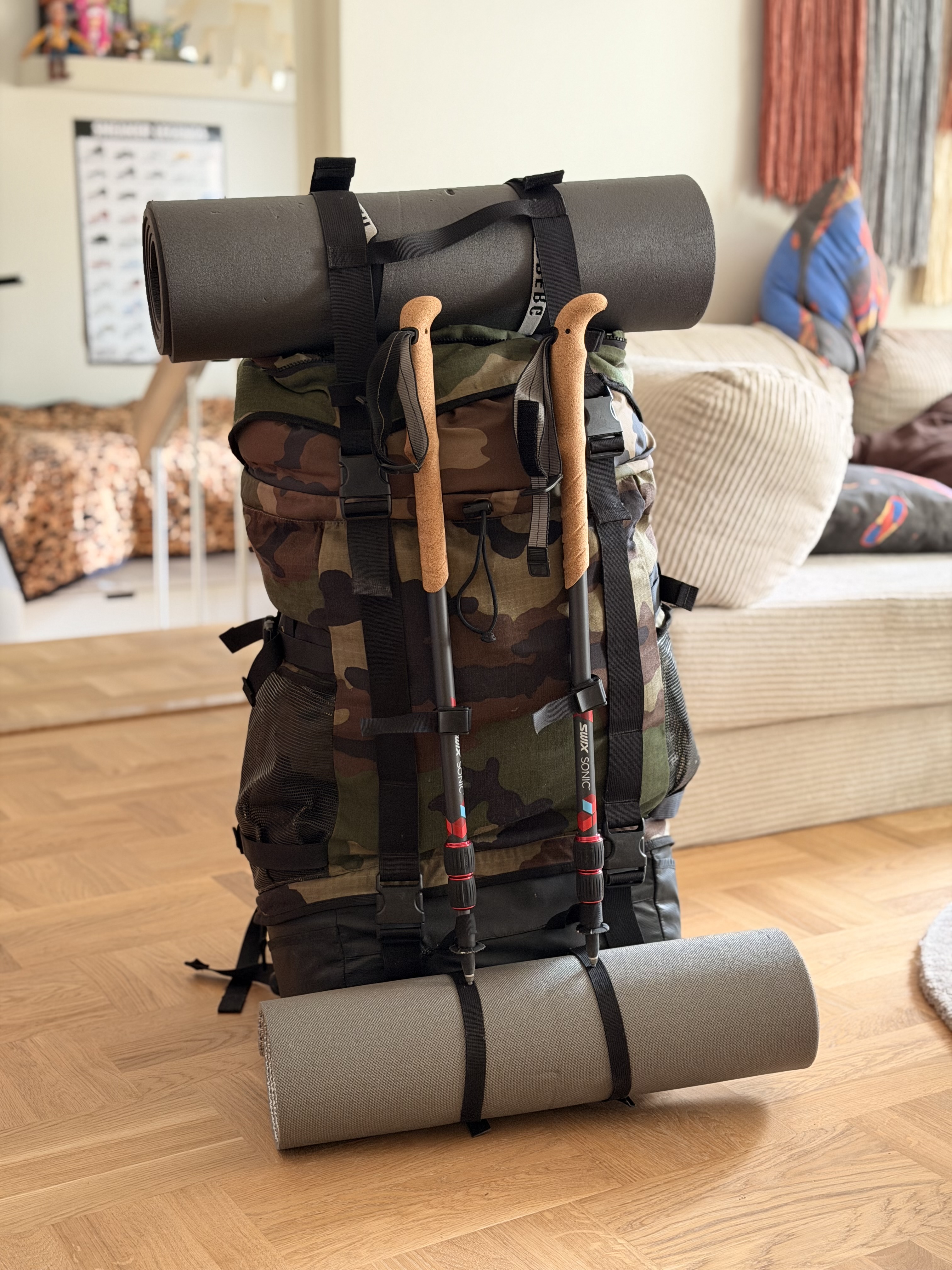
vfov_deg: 39.7
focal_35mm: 48
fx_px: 1760
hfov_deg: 30.3
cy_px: 635
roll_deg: +0.0
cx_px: 476
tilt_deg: -10.5
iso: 250
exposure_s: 1/50
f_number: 1.78
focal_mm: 6.76
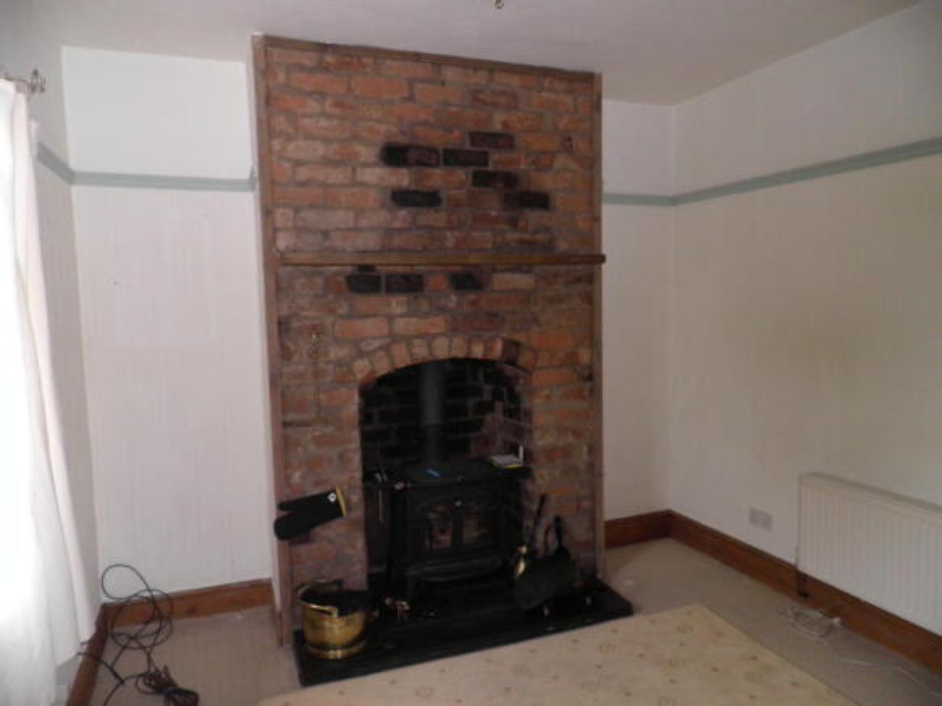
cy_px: 353
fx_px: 653
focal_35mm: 24
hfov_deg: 71.6
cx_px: 471
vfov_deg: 56.8
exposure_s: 1/30
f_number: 3.3
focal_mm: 4.3
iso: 160
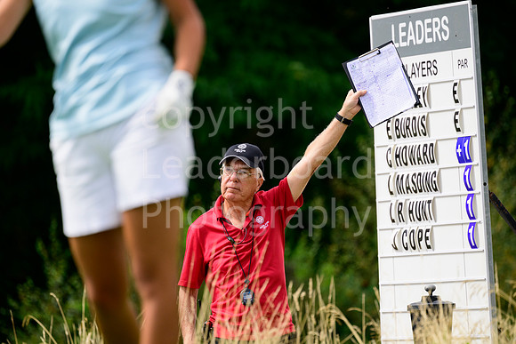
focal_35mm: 400
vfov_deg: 3.4
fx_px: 5734
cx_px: 258
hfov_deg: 5.2
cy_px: 172
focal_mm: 400
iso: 800
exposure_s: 1/2000
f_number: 6.3
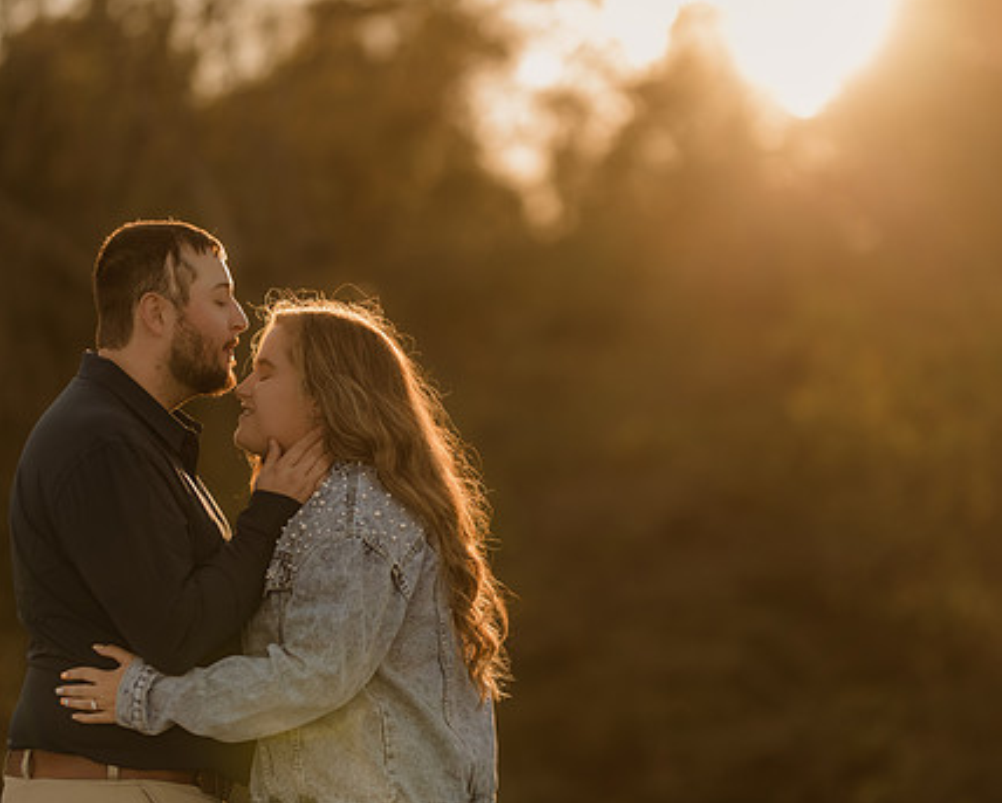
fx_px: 3205
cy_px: 377
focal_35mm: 108
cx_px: 545
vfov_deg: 14.3
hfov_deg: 17.8
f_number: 1.4
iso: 50
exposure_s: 1/1000
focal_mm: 85
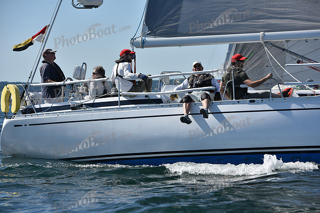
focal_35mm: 140
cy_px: 106
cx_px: 160
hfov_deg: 14.7
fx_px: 1245
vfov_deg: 9.8
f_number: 7.1
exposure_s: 1/1600
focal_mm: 140
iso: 250
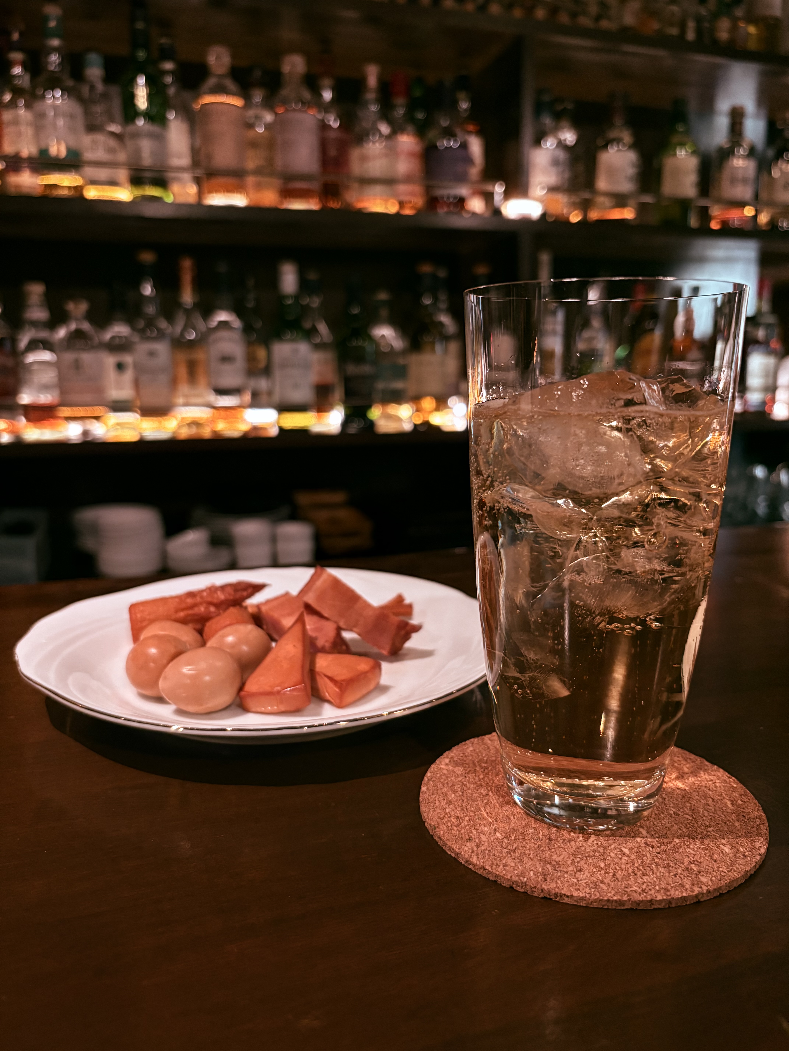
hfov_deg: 53.1
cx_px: 394
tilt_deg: -10.3
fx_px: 790
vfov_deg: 67.3
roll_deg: +0.8
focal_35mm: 26
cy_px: 526
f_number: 1.6
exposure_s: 1/25
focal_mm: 5.96
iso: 500
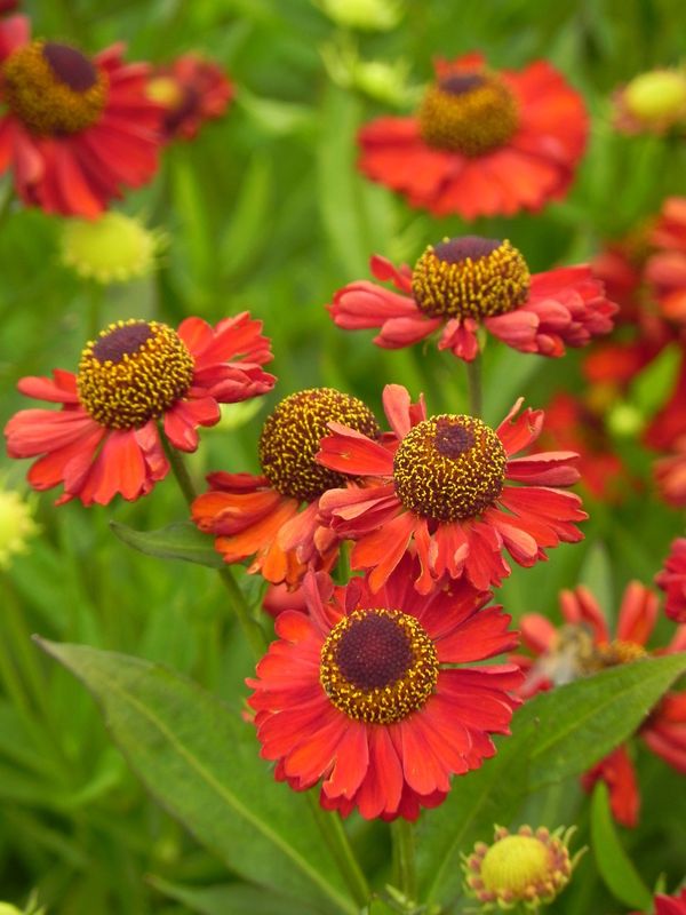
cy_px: 458
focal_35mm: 550
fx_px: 14533
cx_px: 343
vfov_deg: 3.6
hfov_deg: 2.7
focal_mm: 97.8
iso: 160
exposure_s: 1/200
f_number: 5
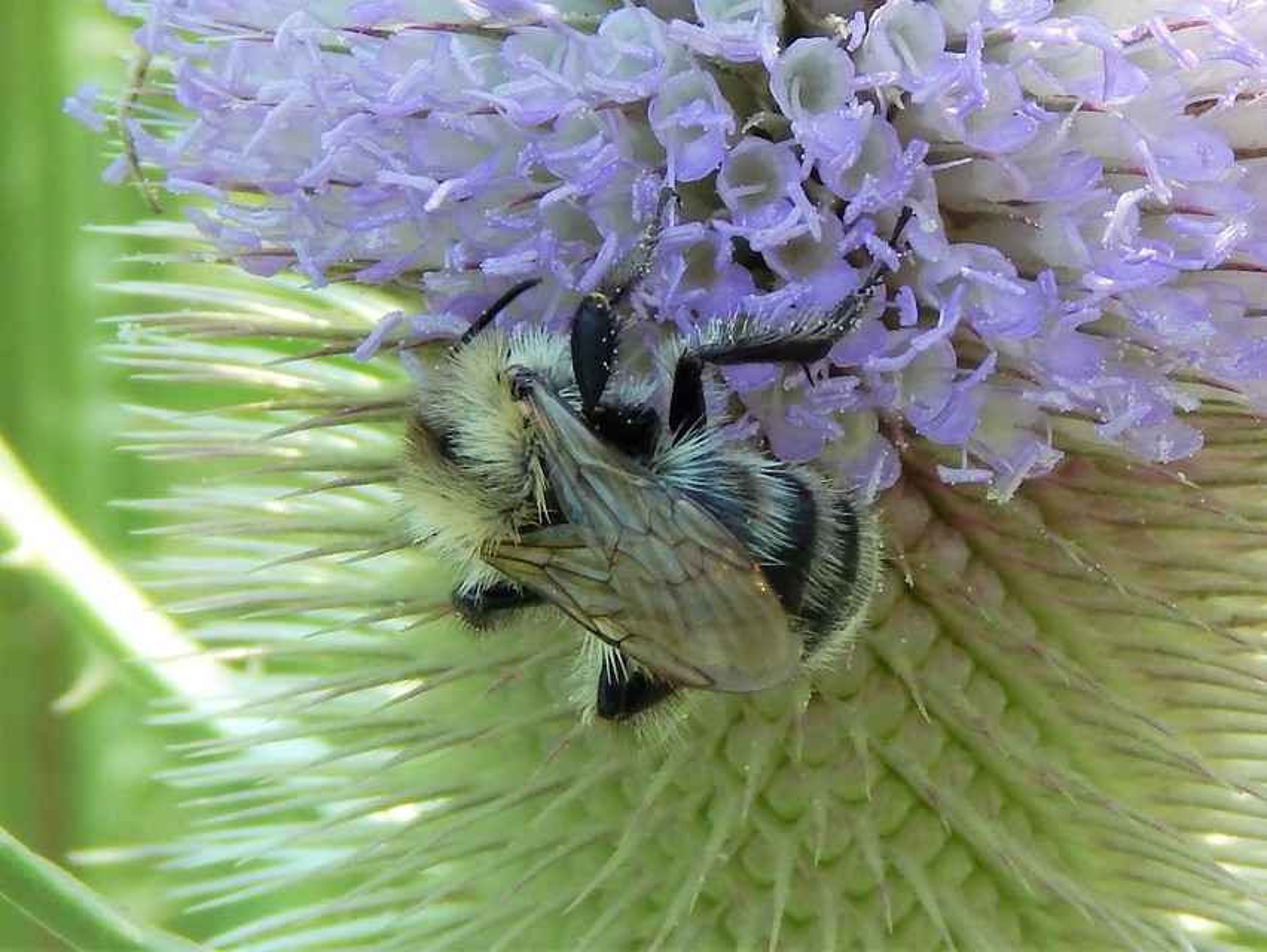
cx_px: 634
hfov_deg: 15.0
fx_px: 4798
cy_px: 476
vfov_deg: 11.3
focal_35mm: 131
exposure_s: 1/320
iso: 125
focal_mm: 23.4
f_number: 4.8
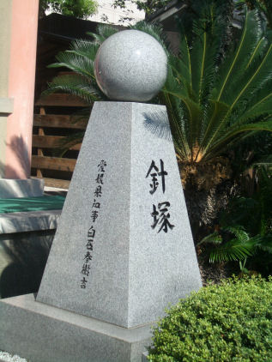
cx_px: 136
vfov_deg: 31.2
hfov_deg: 23.7
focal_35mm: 62
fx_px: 649
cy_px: 181
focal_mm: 10.2
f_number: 3.5
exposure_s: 1/800
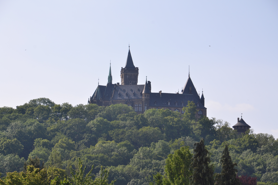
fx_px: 1216
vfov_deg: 8.7
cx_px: 139
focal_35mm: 158
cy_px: 92
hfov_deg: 13.0
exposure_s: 1/160
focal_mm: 105
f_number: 11
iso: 100
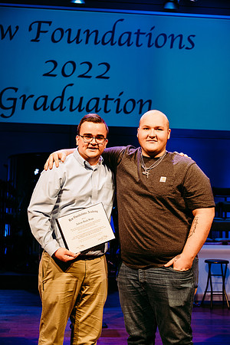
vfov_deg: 39.6
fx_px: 479
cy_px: 172
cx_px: 115
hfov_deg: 27.0
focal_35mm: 50
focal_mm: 50
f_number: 4
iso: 1000
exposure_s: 1/200
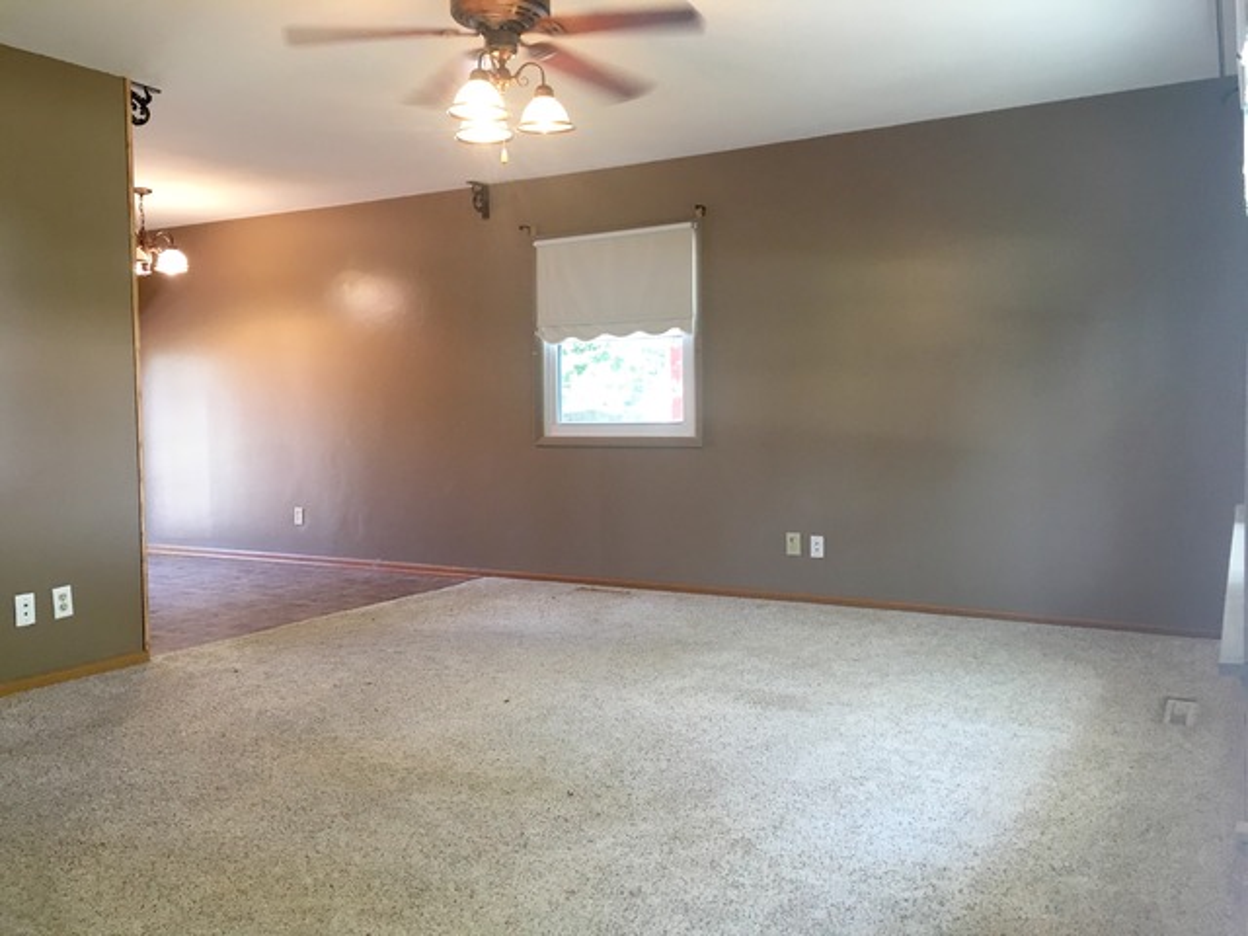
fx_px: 1046
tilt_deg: -2.9
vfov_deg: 48.2
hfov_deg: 61.7
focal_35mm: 29
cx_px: 624
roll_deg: +0.5
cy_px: 468
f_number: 2.2
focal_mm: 4.15
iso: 80
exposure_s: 1/30
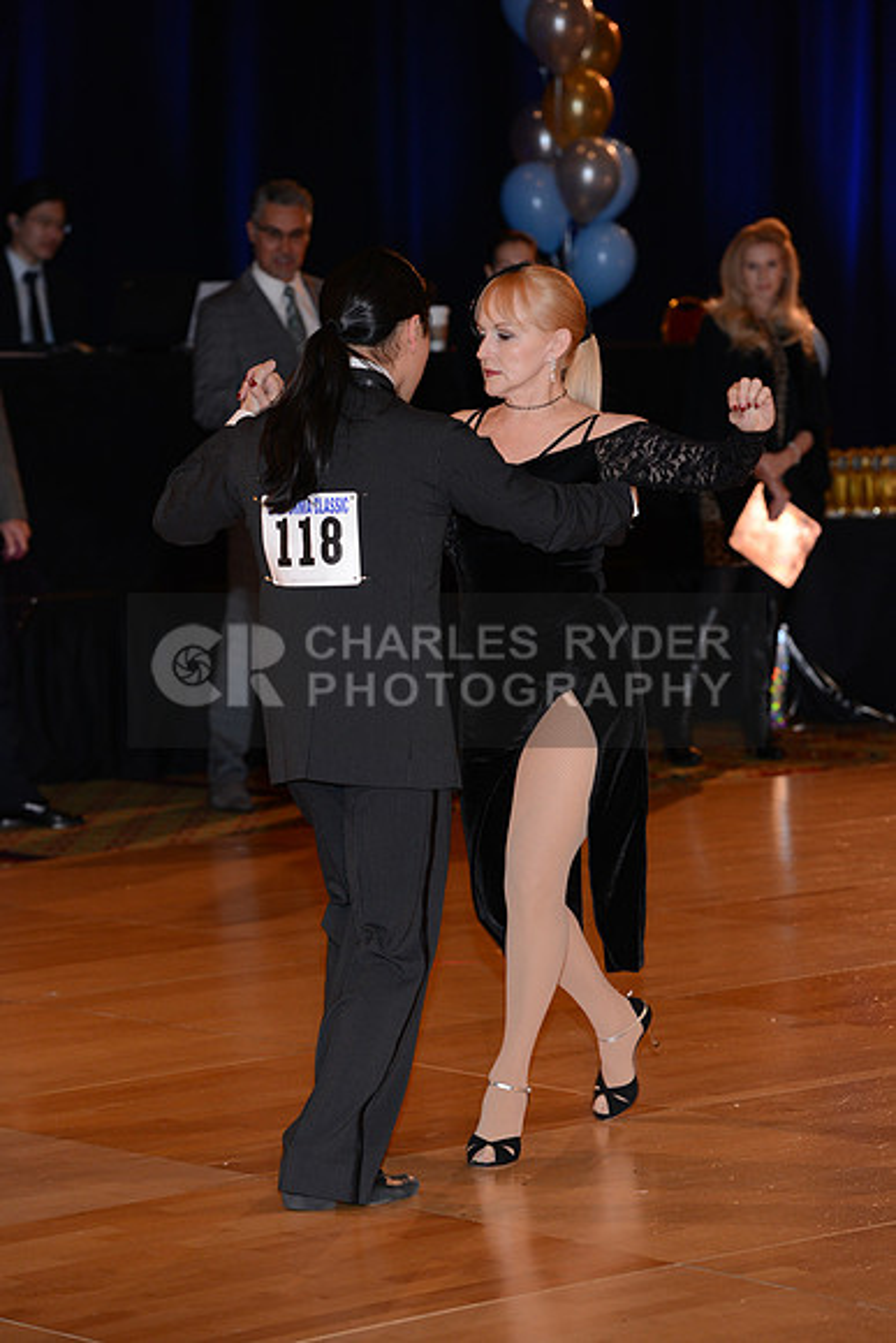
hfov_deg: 10.2
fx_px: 5037
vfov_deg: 15.2
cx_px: 448
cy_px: 672
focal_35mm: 135
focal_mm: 135
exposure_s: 1/200
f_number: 4.5
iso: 1250
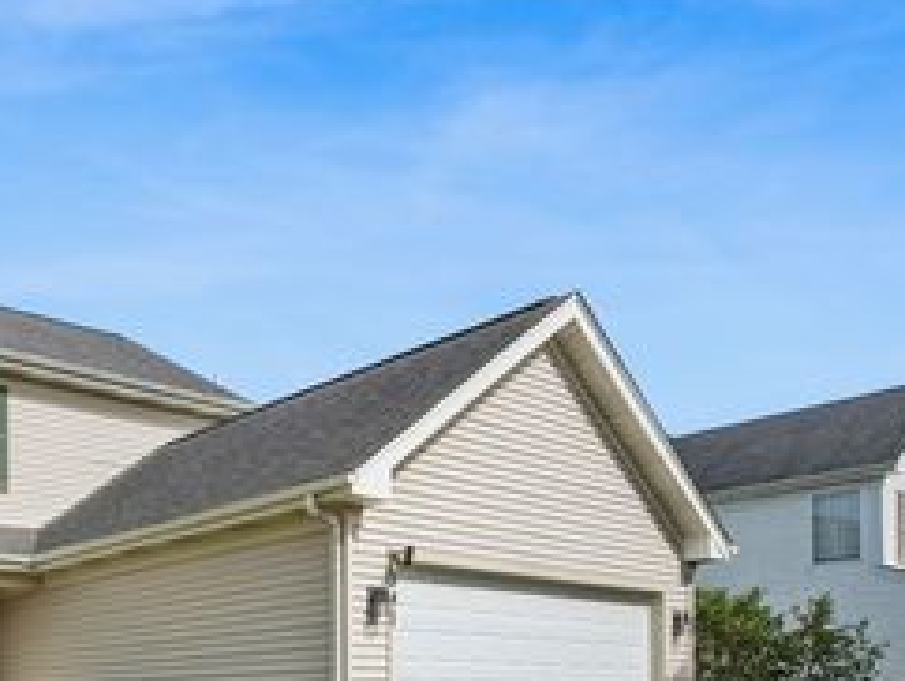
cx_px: 0
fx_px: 864
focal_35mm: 33
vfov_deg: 38.1
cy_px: 687
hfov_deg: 46.3
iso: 400
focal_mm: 8
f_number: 8
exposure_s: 1/640
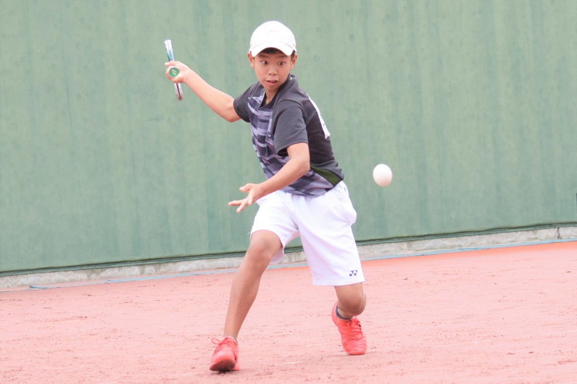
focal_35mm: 117
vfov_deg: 11.7
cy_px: 192
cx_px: 288
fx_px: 1875
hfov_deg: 17.5
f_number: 4.5
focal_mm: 78
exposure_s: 1/1250
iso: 1250
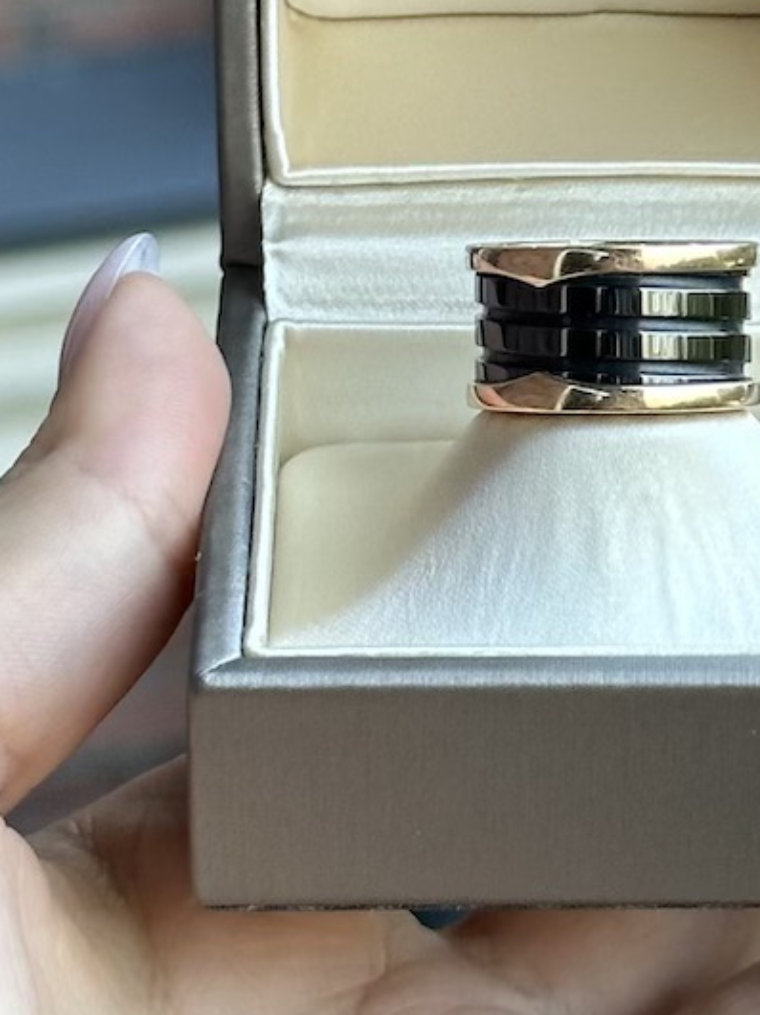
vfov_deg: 13.5
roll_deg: +0.2
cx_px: 609
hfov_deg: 10.2
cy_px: 146
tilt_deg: -17.2
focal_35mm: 145
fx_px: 4248
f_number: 1.78
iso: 64
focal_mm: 6.86
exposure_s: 1/121
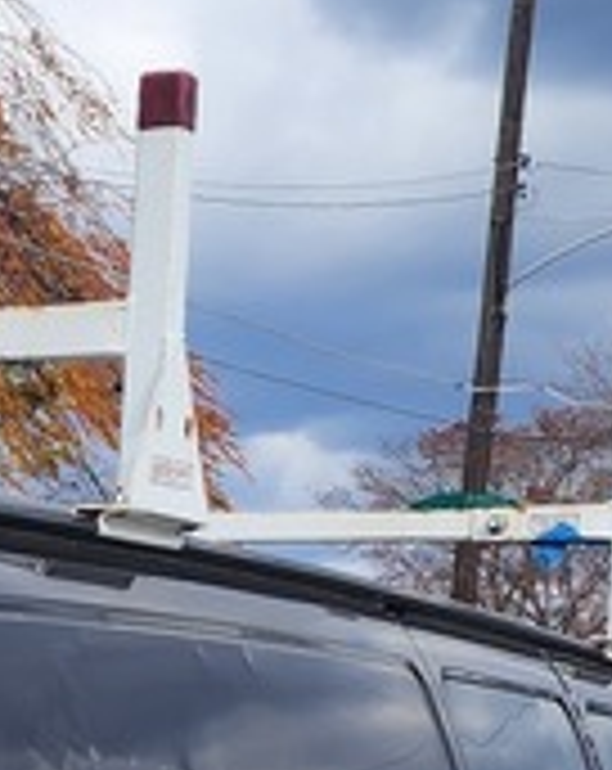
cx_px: -652
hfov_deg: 9.1
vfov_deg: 11.8
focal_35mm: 158
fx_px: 3590
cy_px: 1090
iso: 12
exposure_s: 1/588
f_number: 1.8
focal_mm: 6.4
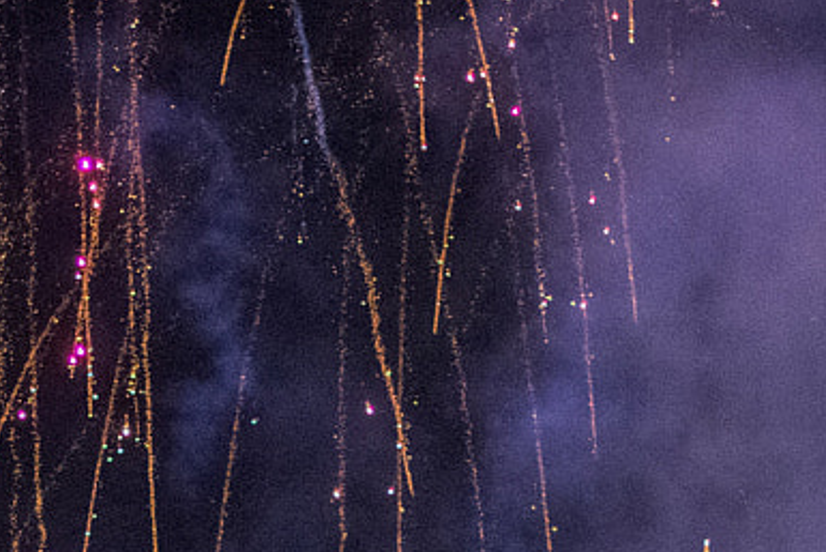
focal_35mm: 208
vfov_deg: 6.5
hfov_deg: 9.9
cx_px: 210
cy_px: 982
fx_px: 4774
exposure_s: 1/250
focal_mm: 50
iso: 5000
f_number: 2
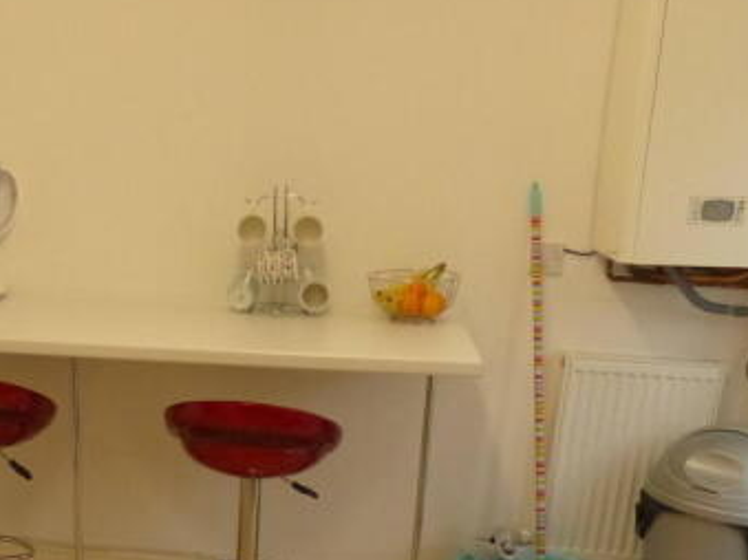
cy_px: 449
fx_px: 929
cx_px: 182
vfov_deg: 32.6
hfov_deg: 42.4
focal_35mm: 43
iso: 800
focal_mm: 4.5
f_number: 3.2
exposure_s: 1/125
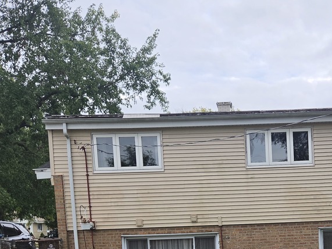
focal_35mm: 58
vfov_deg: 23.8
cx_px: 279
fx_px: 556
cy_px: 267
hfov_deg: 32.1
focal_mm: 5.4
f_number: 1.8
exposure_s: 1/1167
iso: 80
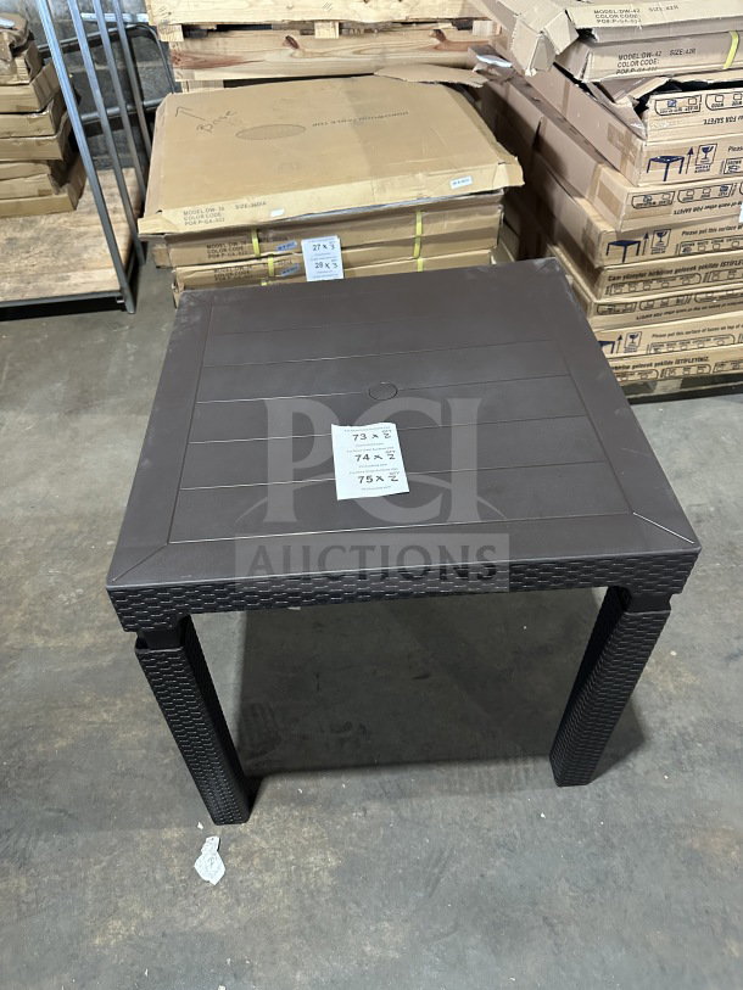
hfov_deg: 56.8
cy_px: 495
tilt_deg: -45.1
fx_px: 687
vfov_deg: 71.6
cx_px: 372
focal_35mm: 24
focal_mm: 6.86
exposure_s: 1/60
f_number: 1.78
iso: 640
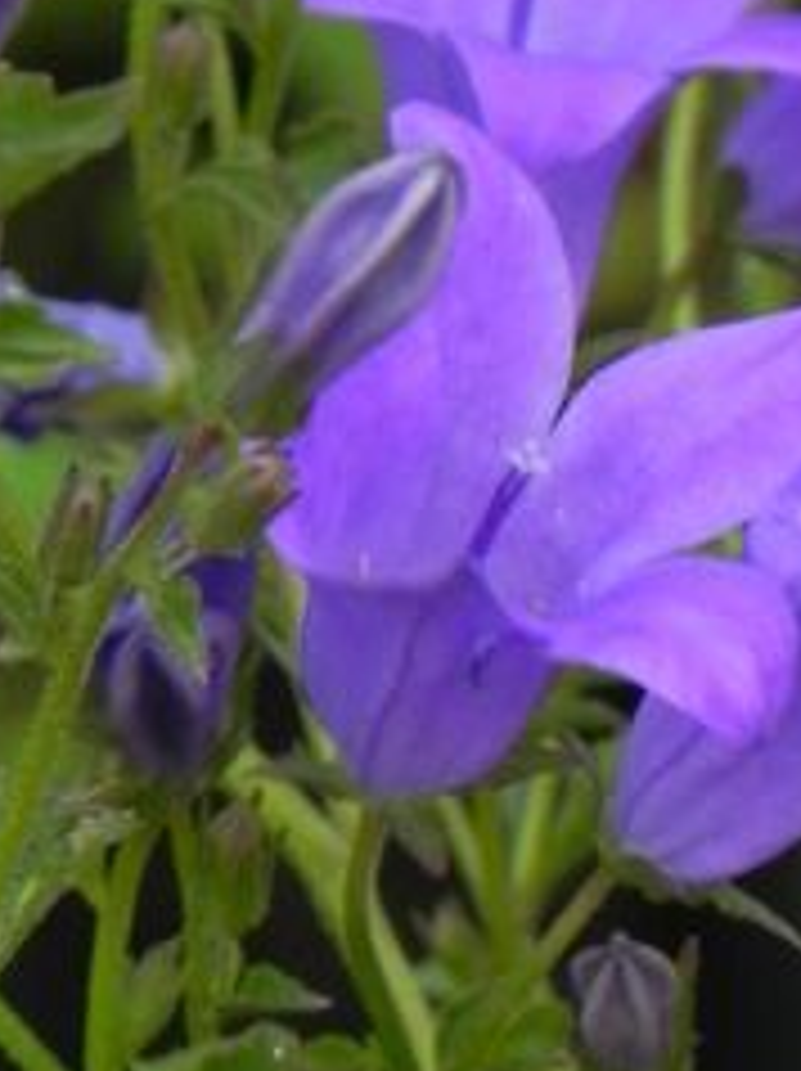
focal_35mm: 832
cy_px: 472
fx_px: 25716
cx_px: 508
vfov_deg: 2.4
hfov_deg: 1.8
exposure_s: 1/50
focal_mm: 44
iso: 160
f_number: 5
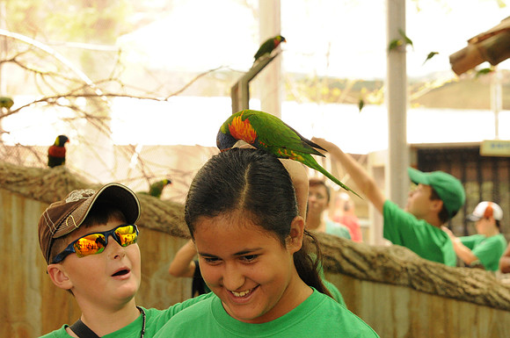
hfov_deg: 19.5
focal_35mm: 105
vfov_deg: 13.0
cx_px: 255
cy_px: 169
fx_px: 1485
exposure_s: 1/200
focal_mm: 70
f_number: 7.1
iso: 1600
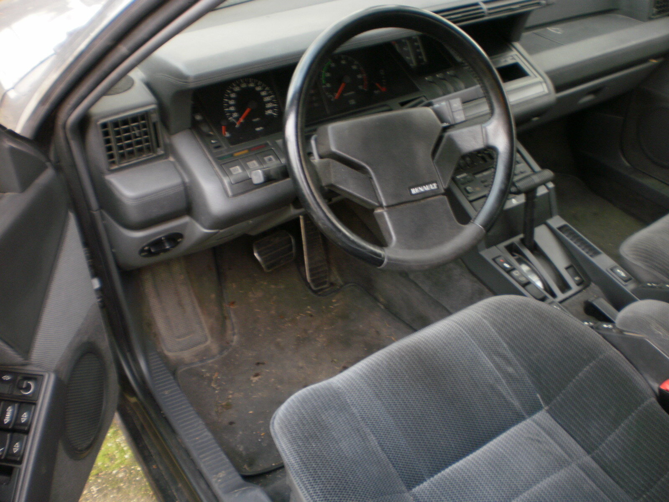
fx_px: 696
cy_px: 251
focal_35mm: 36
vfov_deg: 39.7
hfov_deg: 51.4
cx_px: 334
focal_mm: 6.3
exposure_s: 1/10
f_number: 3.1
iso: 125
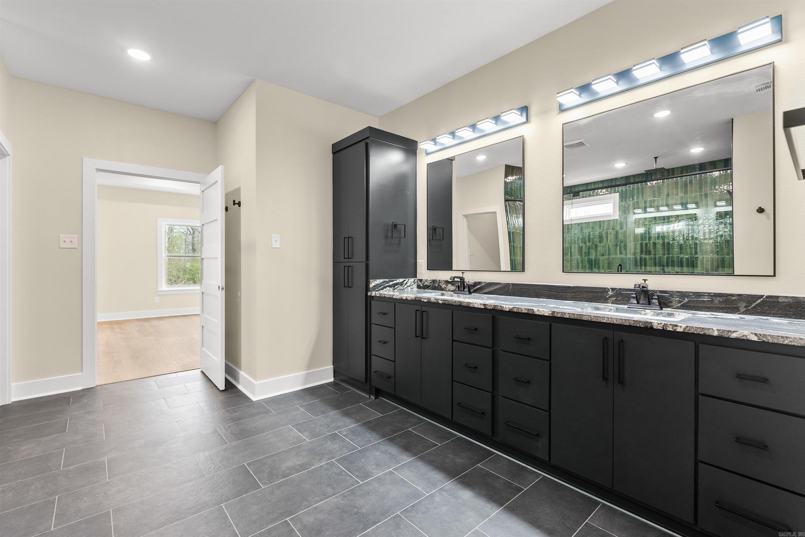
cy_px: 268
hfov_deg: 96.7
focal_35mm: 16
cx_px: 402
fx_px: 358
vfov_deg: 73.8
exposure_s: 1/5
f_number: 5.6
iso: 320
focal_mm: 16
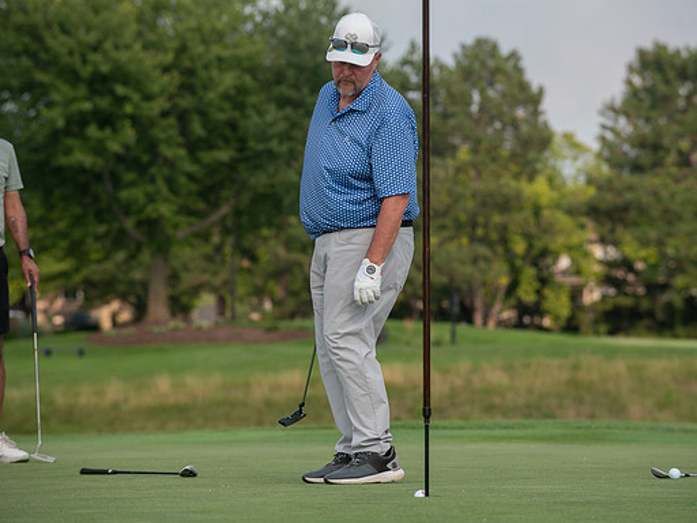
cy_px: 261
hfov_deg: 9.1
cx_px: 370
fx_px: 4389
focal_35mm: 218
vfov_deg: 6.8
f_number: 5
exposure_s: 1/1250
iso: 250
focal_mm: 200
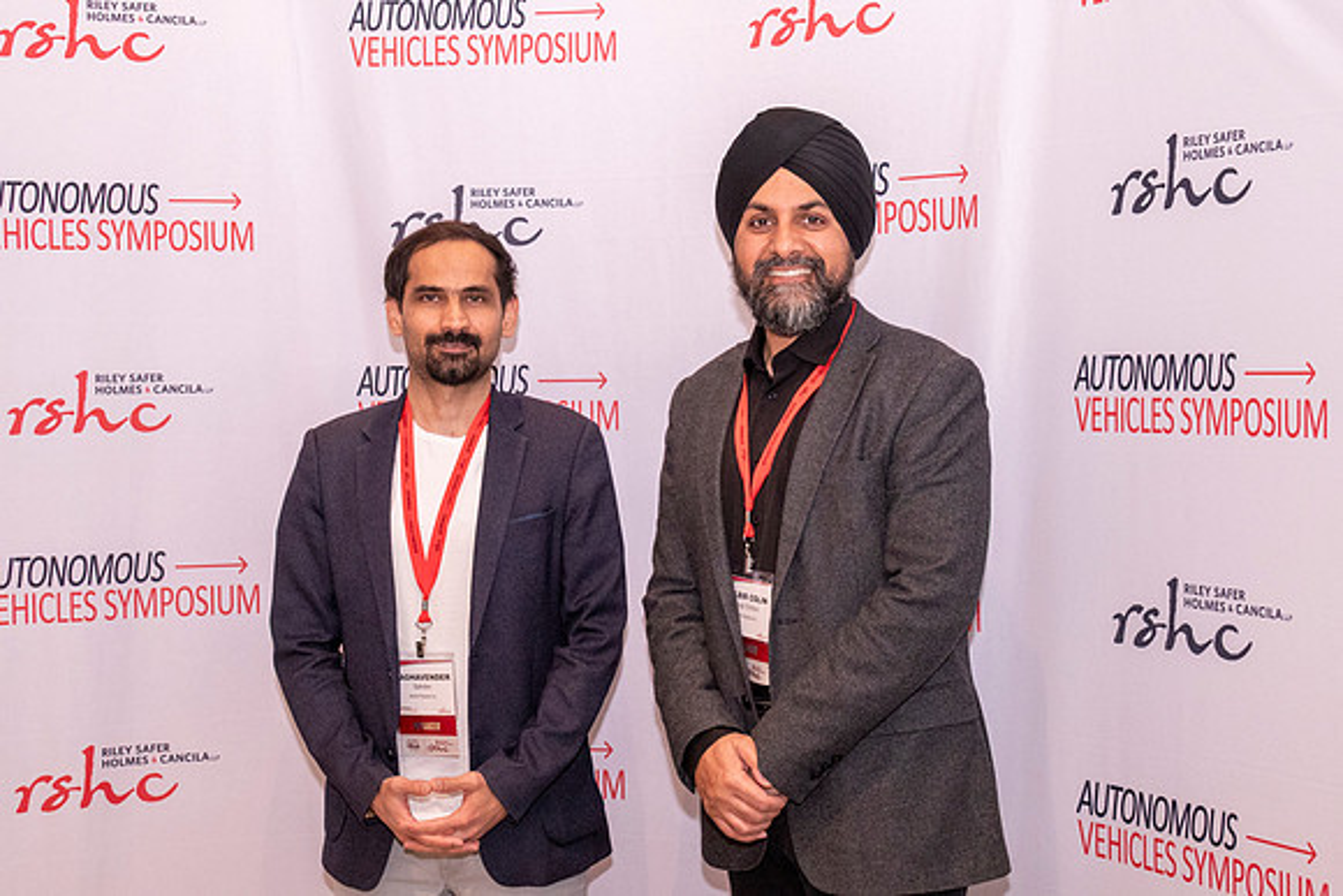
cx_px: 672
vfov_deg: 26.0
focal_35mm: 52
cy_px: 448
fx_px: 1940
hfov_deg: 38.2
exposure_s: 1/100
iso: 2500
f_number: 9
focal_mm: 35
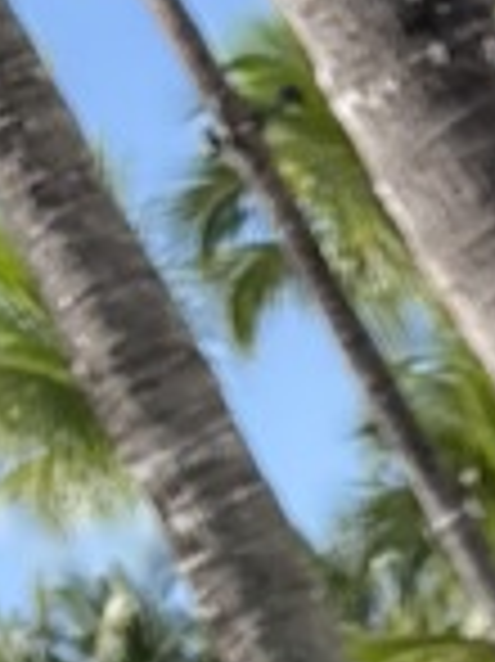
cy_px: 1887
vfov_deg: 8.2
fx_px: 3991
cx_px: 846
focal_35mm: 209
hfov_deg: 6.9
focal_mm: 2.69
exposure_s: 1/419
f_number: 1.9
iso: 40
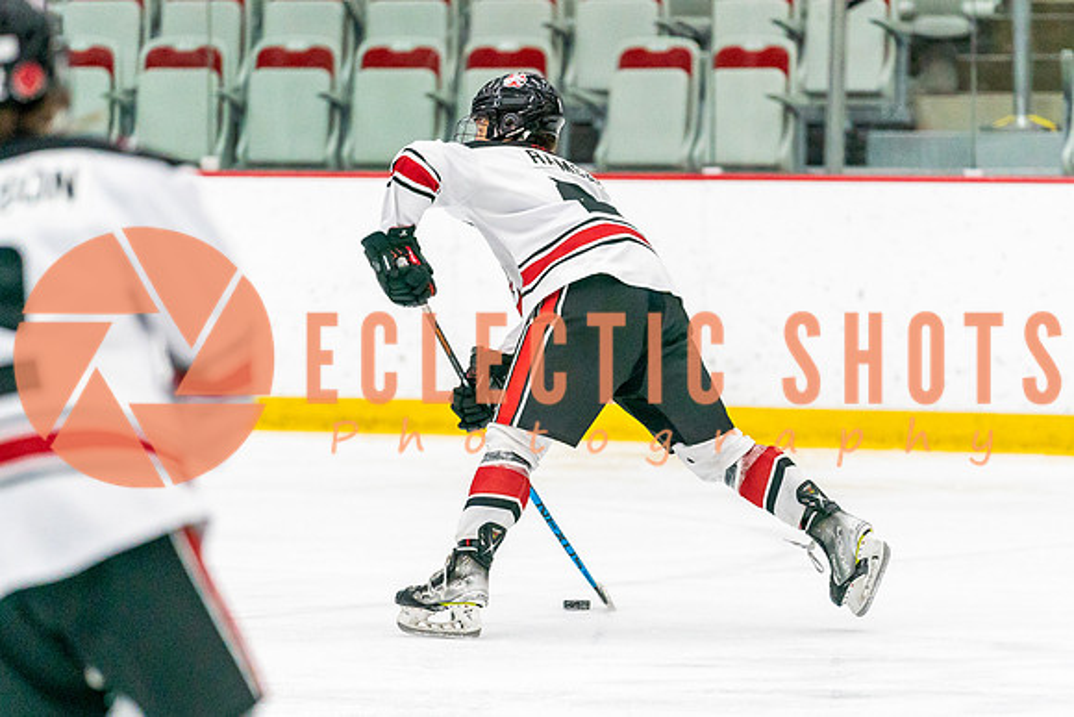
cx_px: 537
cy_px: 390
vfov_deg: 4.6
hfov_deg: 6.8
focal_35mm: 301
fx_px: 8993
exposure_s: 1/1250
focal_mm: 200
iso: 3200
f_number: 2.8
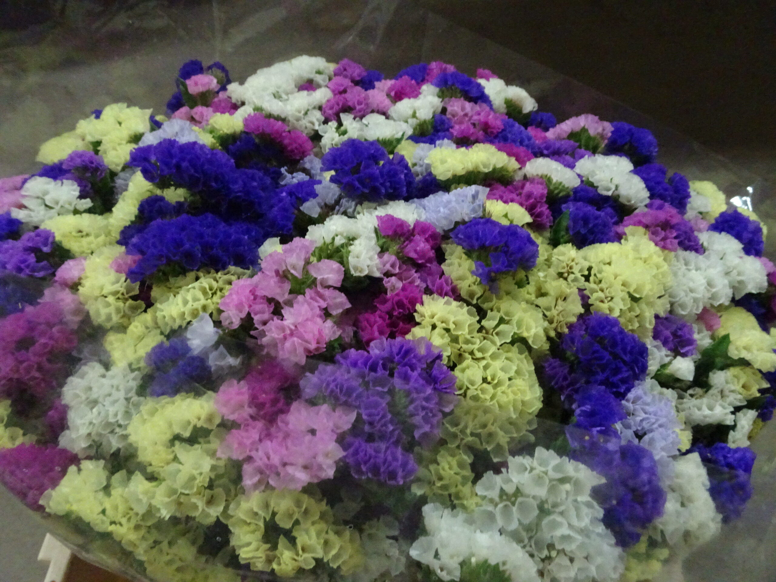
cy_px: 291
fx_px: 538
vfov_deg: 56.8
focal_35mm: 24
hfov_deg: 71.6
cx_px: 388
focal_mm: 4.1
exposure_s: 1/30
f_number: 4.5
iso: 2000
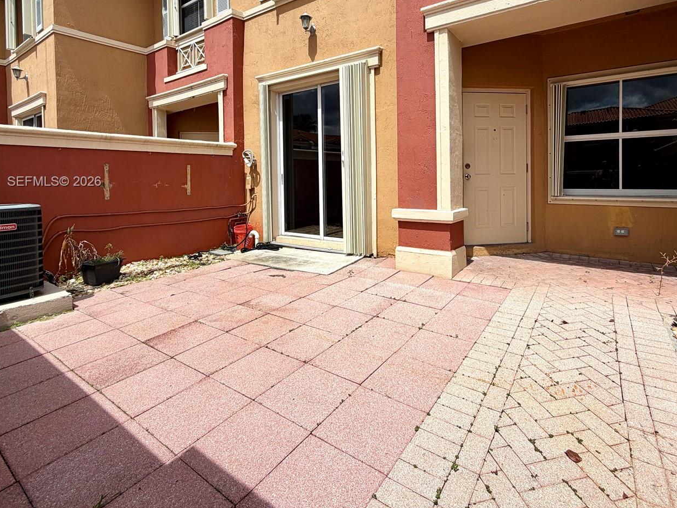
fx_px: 352
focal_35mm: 18
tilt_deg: -2.5
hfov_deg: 87.6
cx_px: 367
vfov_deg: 70.1
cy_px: 182
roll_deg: +1.4
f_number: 2.2
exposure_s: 1/1211
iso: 20
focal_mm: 2.22
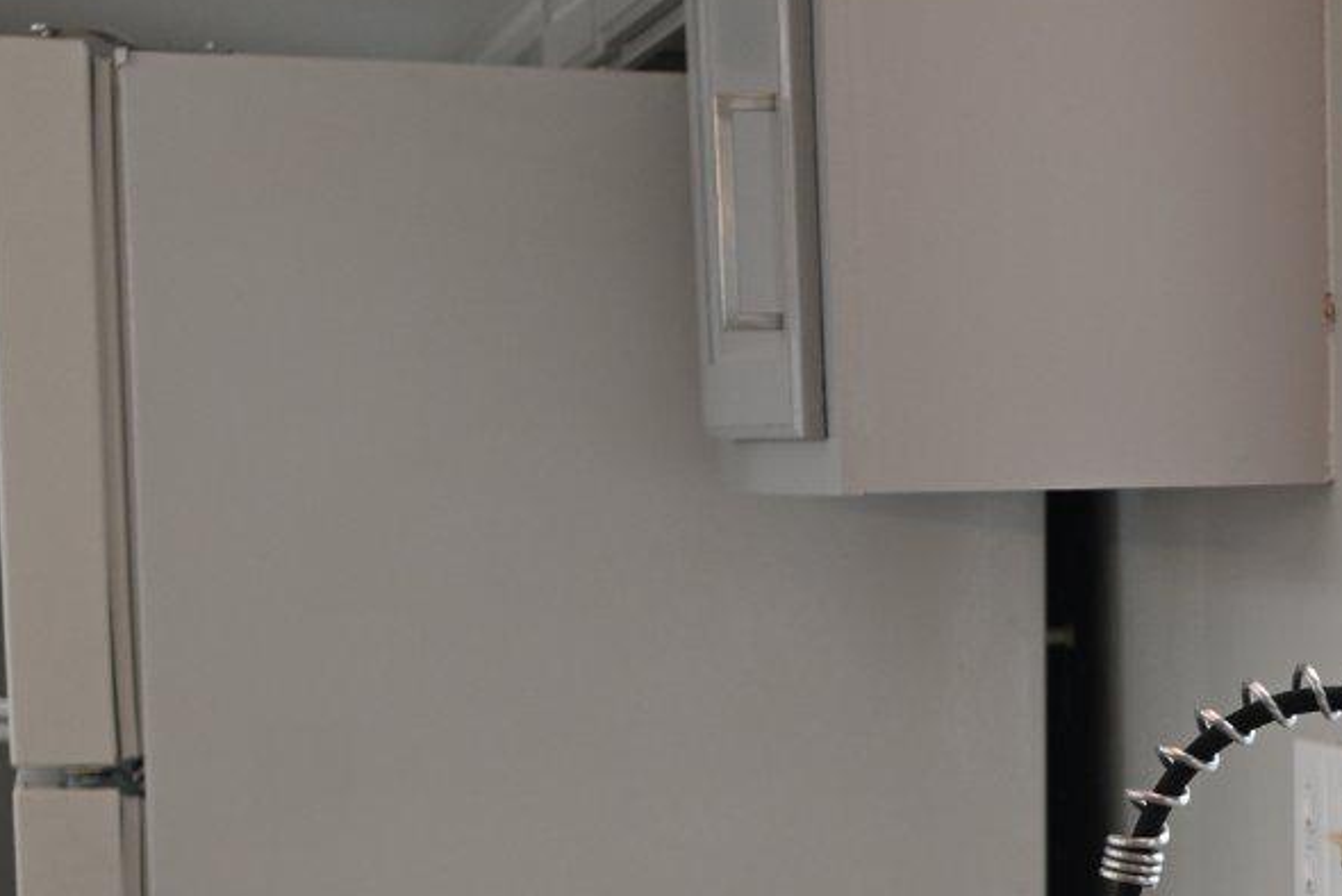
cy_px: 1120
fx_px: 4140
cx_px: 1485
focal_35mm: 111
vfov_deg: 12.0
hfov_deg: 17.8
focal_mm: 32
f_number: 2.8
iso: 200
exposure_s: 1/160
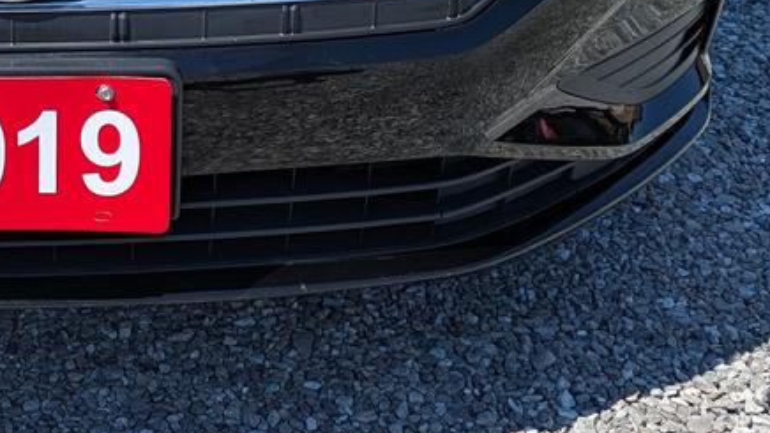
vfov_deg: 14.2
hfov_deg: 25.5
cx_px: 38
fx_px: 1633
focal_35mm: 80
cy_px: -193
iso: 43
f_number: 1.89
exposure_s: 1/1513
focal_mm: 5.43
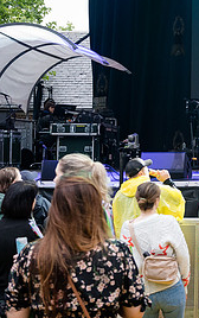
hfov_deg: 12.2
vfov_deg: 20.5
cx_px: 330
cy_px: 92
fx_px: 875
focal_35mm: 101
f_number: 4.5
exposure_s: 1/250
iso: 2000
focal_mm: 45
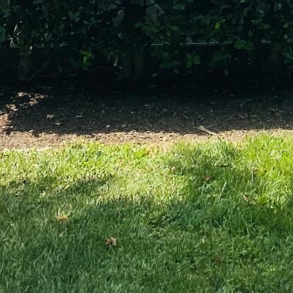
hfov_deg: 14.1
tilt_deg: +11.6
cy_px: -379
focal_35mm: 117
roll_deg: +0.4
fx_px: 1120
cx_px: 412
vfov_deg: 12.3
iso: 32
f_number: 1.8
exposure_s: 1/3205
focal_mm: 4.25
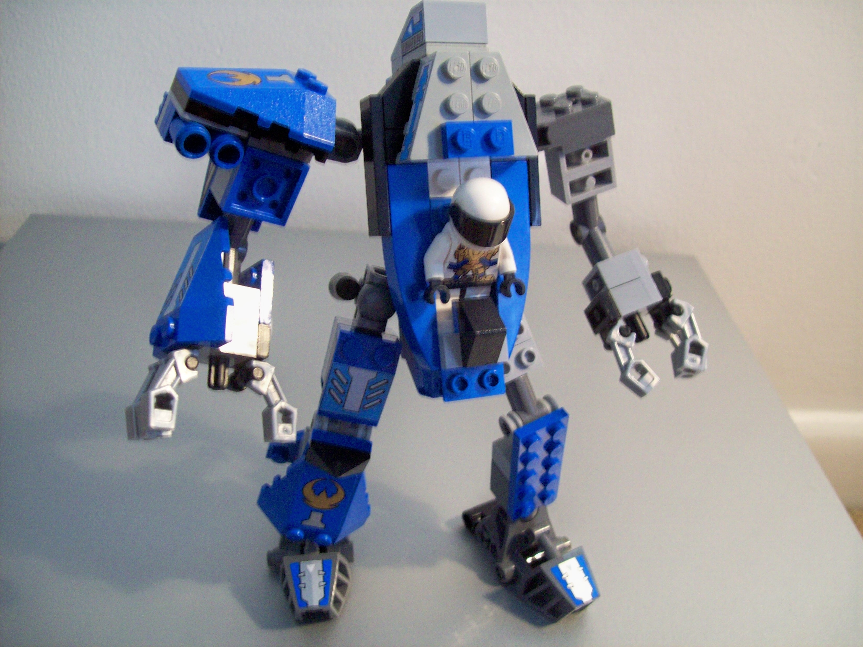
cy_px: 324
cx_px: 432
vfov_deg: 39.7
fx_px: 898
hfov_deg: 51.4
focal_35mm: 36
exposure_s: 1/8.95
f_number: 2.7
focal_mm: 6
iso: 160
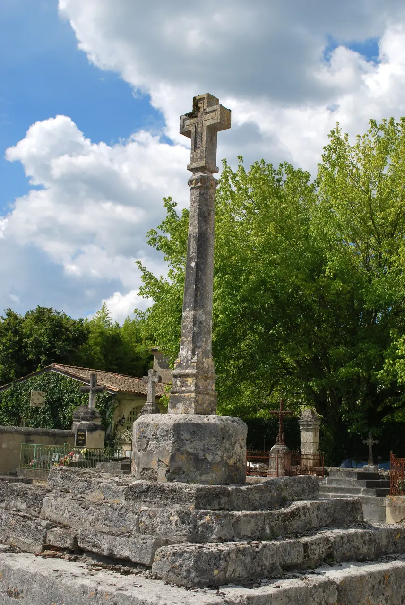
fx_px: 808
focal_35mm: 48
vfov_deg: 41.1
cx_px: 202
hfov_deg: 28.2
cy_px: 302
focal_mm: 32
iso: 100
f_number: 11
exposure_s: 1/200
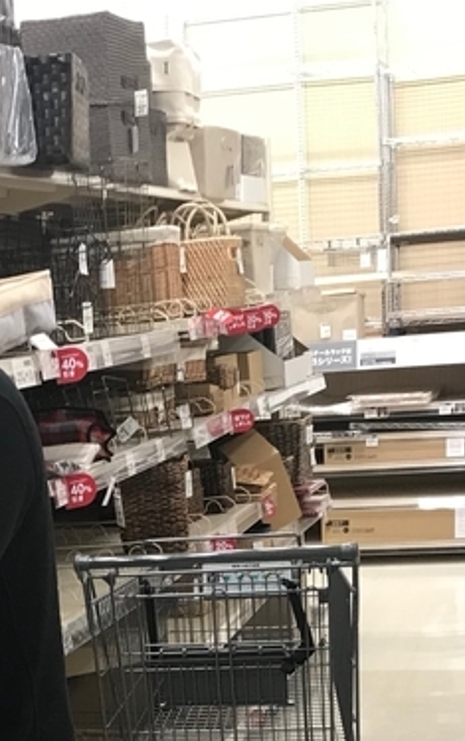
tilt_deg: -13.6
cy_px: 713
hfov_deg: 16.0
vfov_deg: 24.5
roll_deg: +3.3
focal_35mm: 81
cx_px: 81
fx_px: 1639
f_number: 1.8
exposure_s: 1/25
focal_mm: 3.99
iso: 40
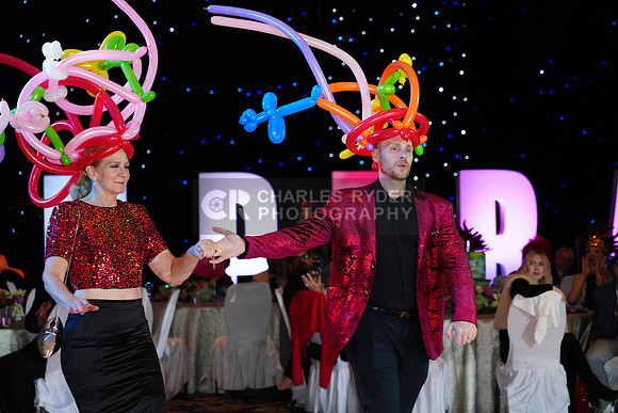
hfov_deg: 19.5
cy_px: 206
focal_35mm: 105
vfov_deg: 13.0
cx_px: 309
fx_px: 1803
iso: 1600
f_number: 4
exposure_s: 1/250
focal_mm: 105
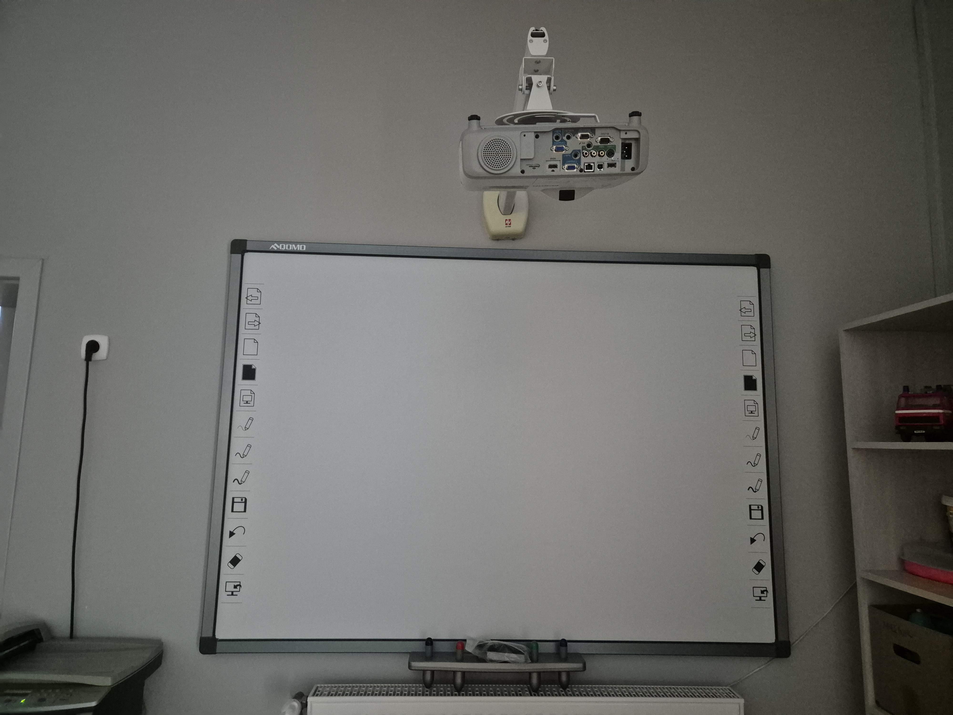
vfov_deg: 58.9
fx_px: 633
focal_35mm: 23
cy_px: 358
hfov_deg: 73.9
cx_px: 476
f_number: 1.8
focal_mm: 5.4
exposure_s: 1/100
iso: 2500
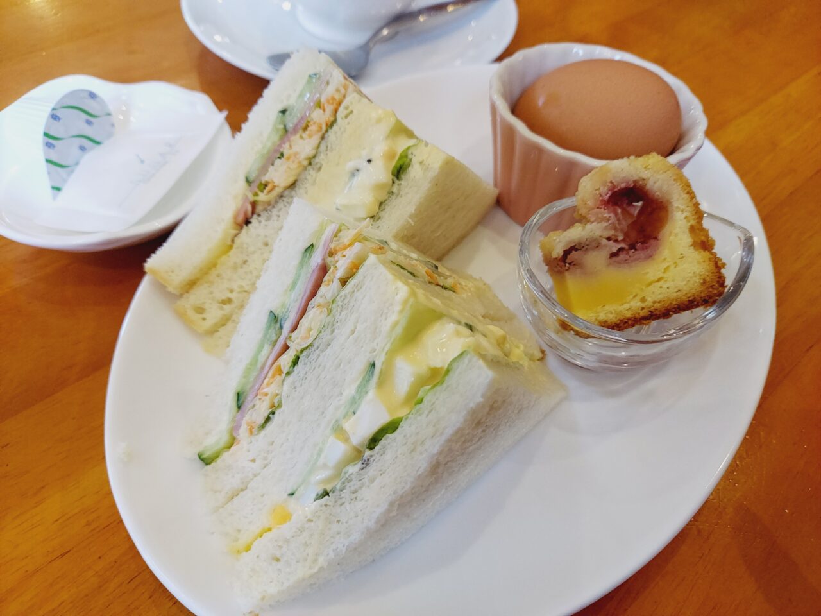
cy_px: 308
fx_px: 593
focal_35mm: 25
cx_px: 410
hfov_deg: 69.4
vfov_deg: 54.9
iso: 200
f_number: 2
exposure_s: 1/50
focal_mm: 4.6
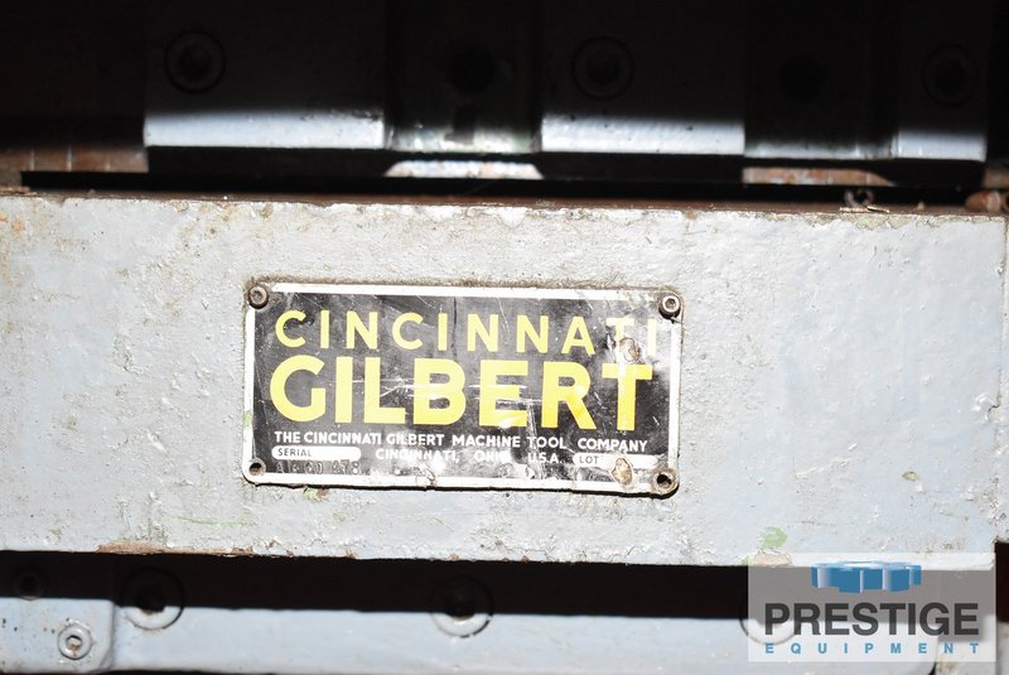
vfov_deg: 19.0
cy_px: 338
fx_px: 2020
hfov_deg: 28.0
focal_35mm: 72
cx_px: 504
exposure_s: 1/60
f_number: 5.3
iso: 3200
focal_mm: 48
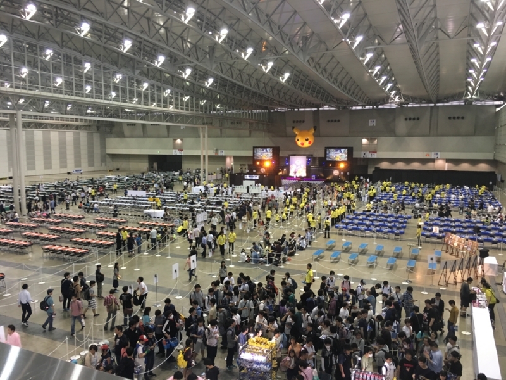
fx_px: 424
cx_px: 253
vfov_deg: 48.2
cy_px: 190
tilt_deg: -7.0
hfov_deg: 61.7
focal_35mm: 29
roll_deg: -1.3
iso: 100
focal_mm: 4.15
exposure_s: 1/30
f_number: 2.2
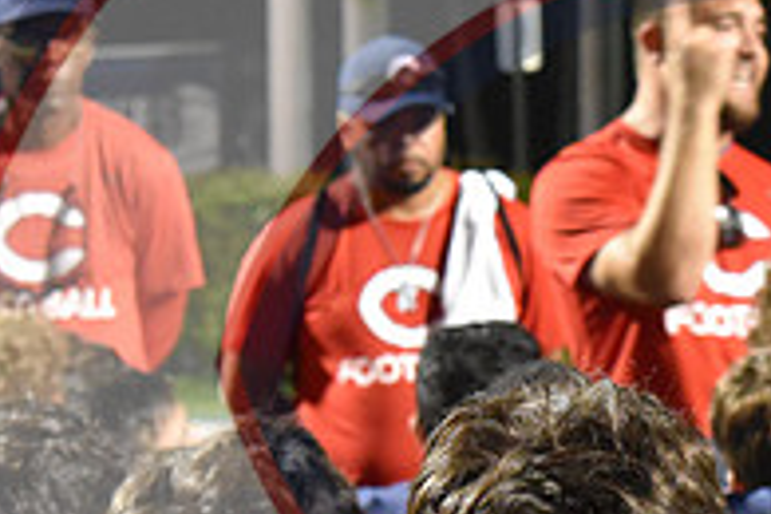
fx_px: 5257
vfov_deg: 5.6
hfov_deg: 8.3
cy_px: 362
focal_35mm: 245
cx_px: 755
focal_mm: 55
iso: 6400
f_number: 5.6
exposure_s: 1/60
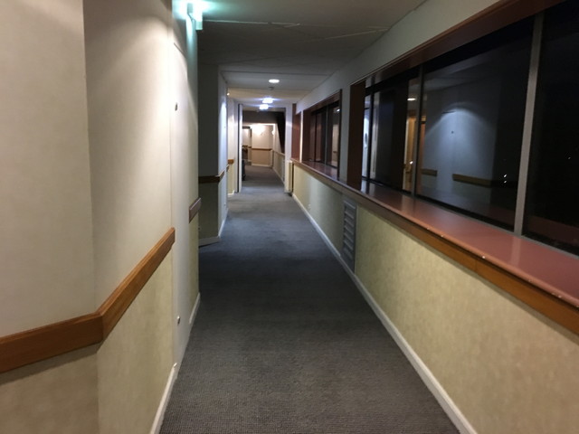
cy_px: 217
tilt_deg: -10.3
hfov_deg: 61.7
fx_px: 485
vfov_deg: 48.2
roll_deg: -0.8
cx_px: 290
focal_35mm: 29
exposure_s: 1/17
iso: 500
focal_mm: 4.15
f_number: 2.2
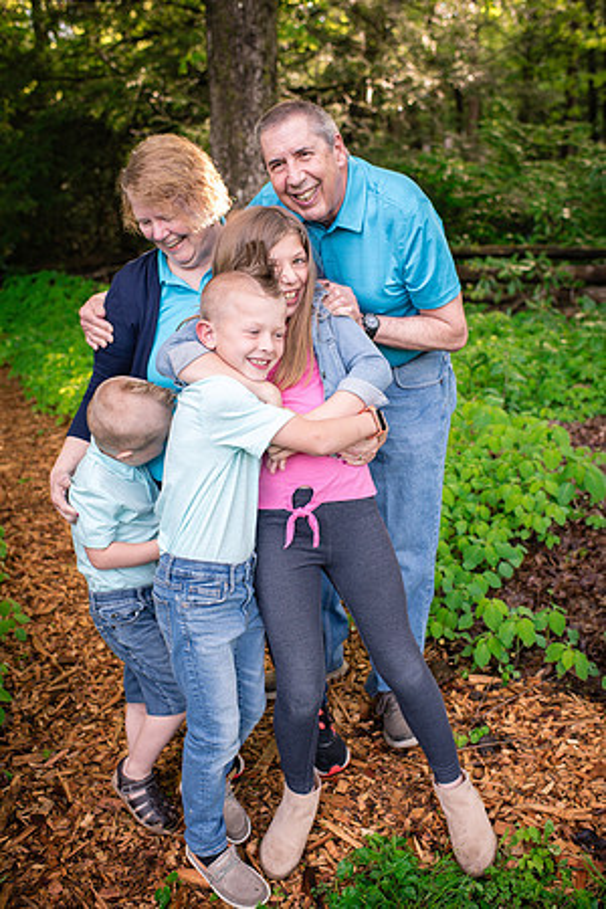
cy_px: 454
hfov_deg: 37.9
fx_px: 884
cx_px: 303
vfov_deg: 54.4
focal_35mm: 35
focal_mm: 35
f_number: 3.5
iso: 800
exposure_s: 1/400
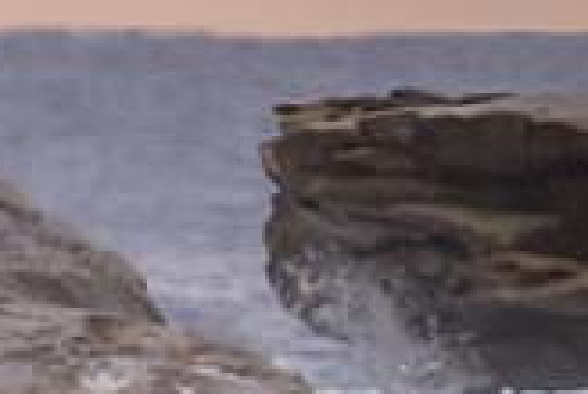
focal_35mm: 2827
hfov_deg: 0.7
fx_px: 46258
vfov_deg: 0.5
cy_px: 657
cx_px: -190
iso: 4000
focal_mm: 800
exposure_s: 1/1250
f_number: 11
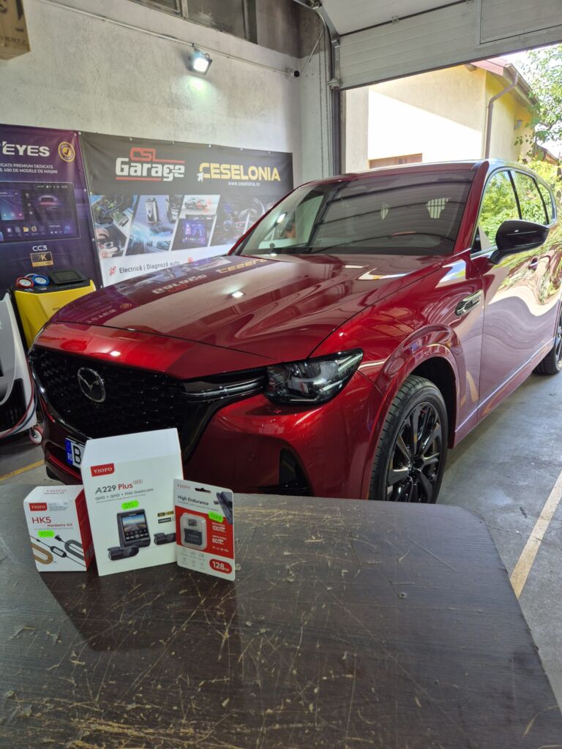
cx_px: 281
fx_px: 498
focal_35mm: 23
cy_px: 374
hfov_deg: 58.9
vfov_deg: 73.9
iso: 40
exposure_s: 1/100
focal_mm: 5.4
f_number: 1.8
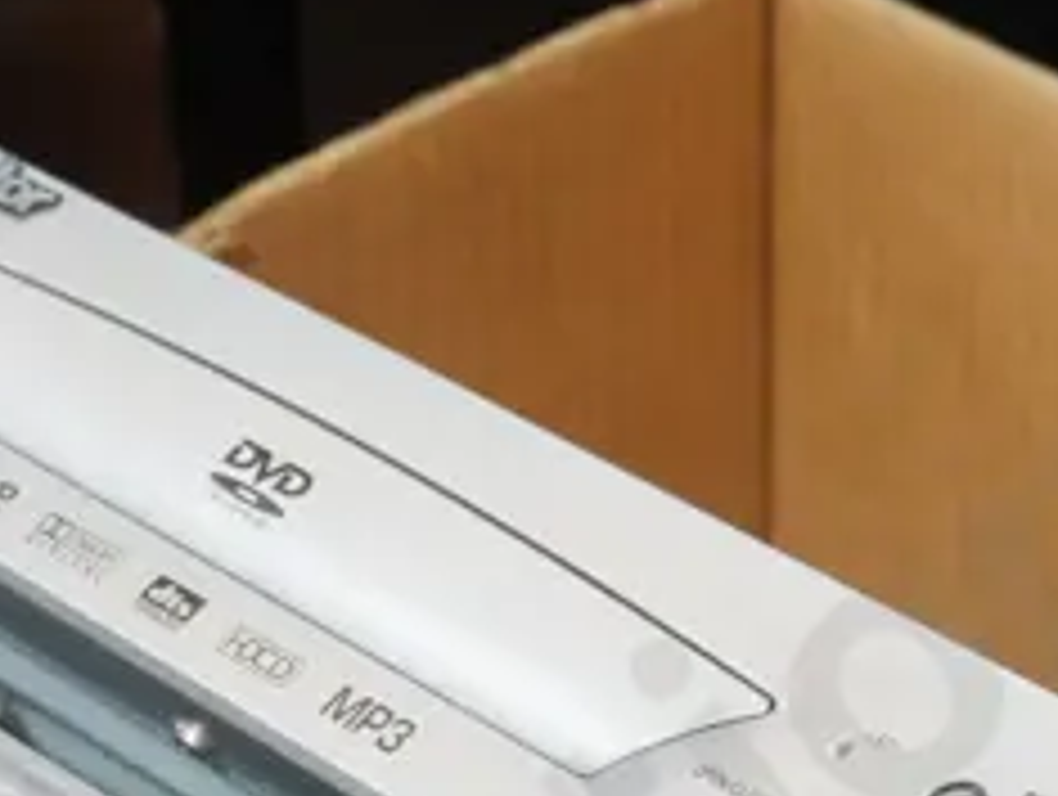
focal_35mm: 174
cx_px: 356
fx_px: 5326
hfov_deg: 11.3
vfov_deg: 8.4
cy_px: 1091
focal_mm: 20
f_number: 4.4
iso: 1000
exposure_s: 1/60
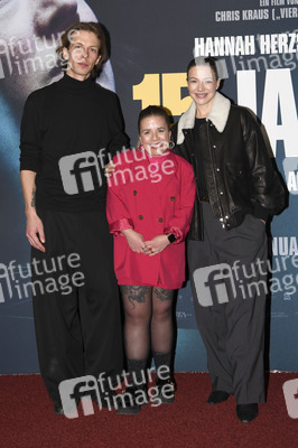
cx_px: 149
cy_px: 224
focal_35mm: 50
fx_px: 622
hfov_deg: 26.9
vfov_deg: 39.6
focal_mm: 50
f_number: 4
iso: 400
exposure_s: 1/640
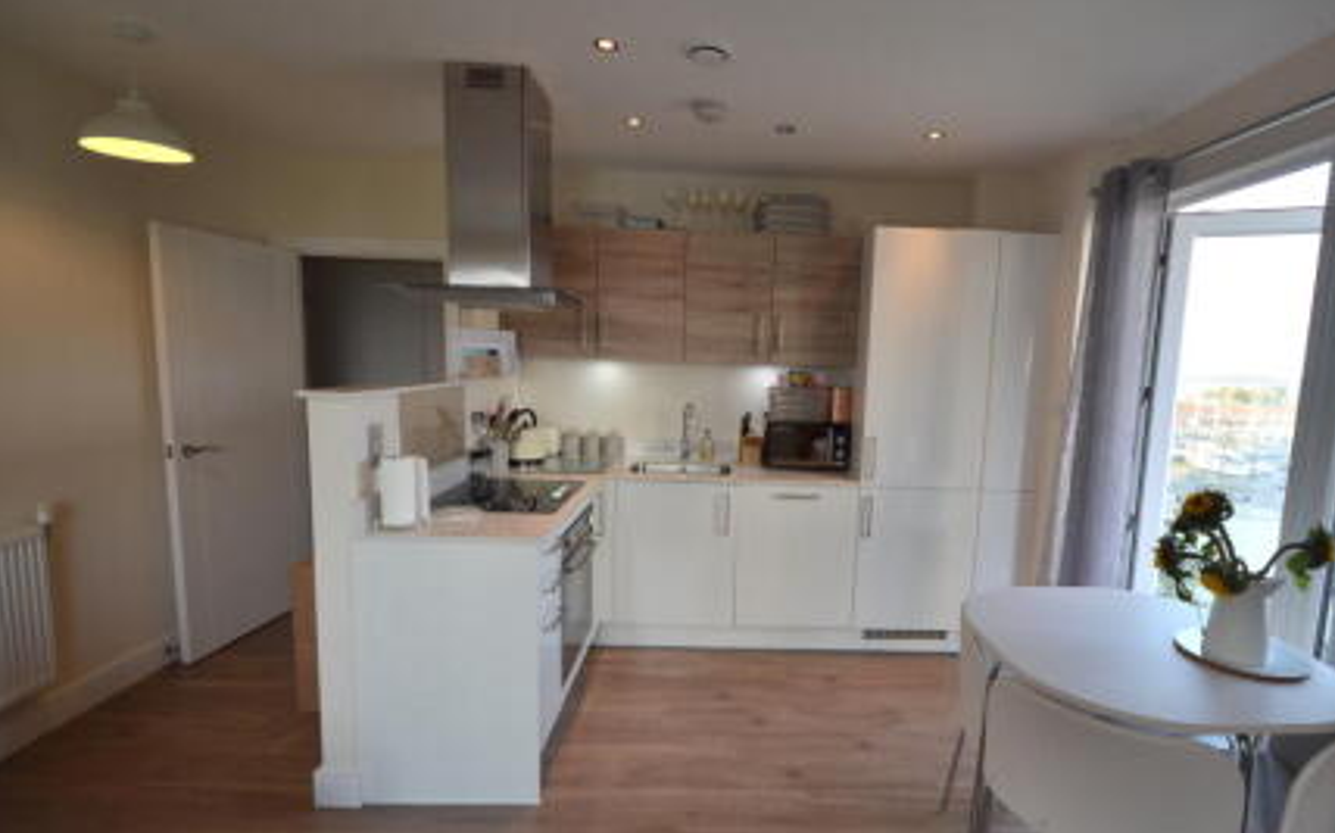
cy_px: 432
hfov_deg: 94.1
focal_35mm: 17
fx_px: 618
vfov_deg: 67.9
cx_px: 730
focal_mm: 10
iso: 360
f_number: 5.6
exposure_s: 1/125
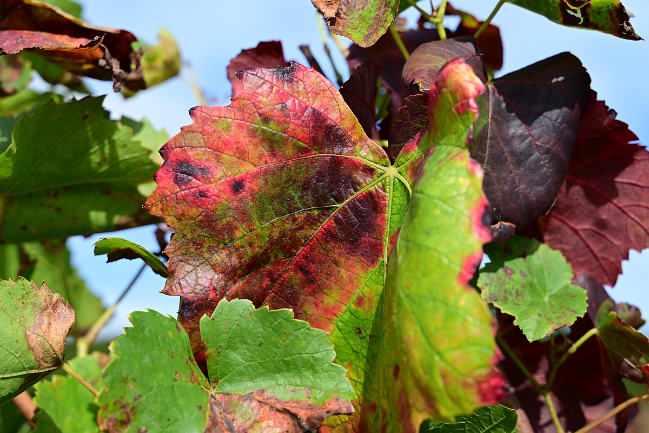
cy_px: 216
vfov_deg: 18.2
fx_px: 1352
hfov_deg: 27.0
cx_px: 324
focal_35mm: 75
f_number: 5.6
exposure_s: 1/250
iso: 100
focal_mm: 75
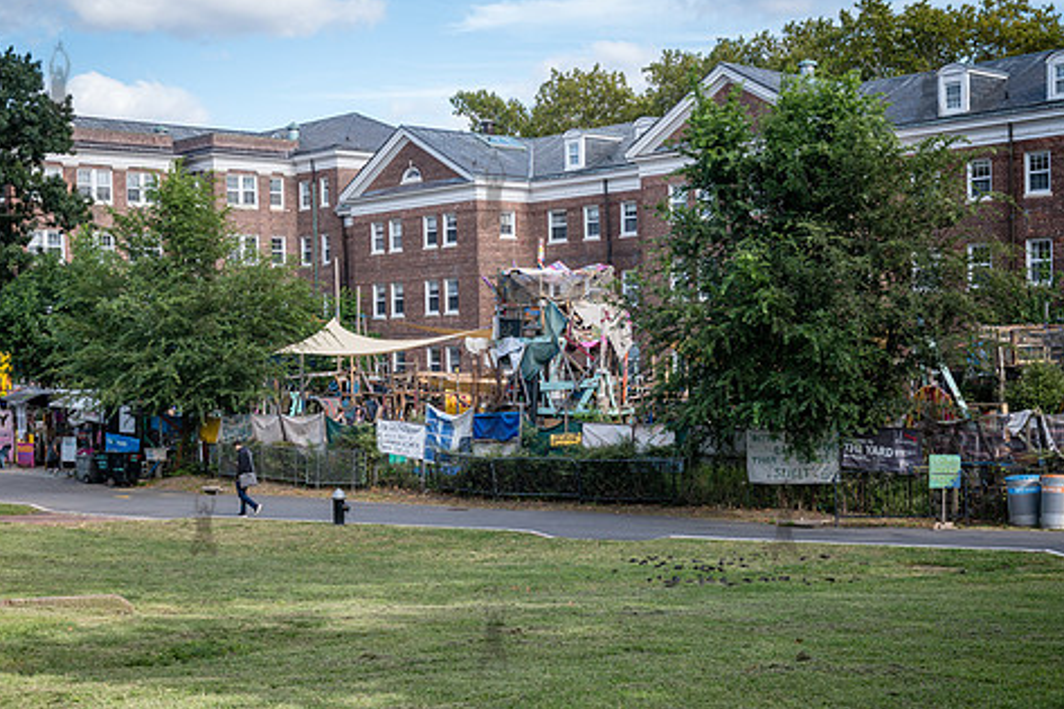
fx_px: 1595
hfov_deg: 36.9
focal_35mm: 54
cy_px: 406
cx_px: 493
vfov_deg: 25.0
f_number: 10
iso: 250
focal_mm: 44
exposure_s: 1/125
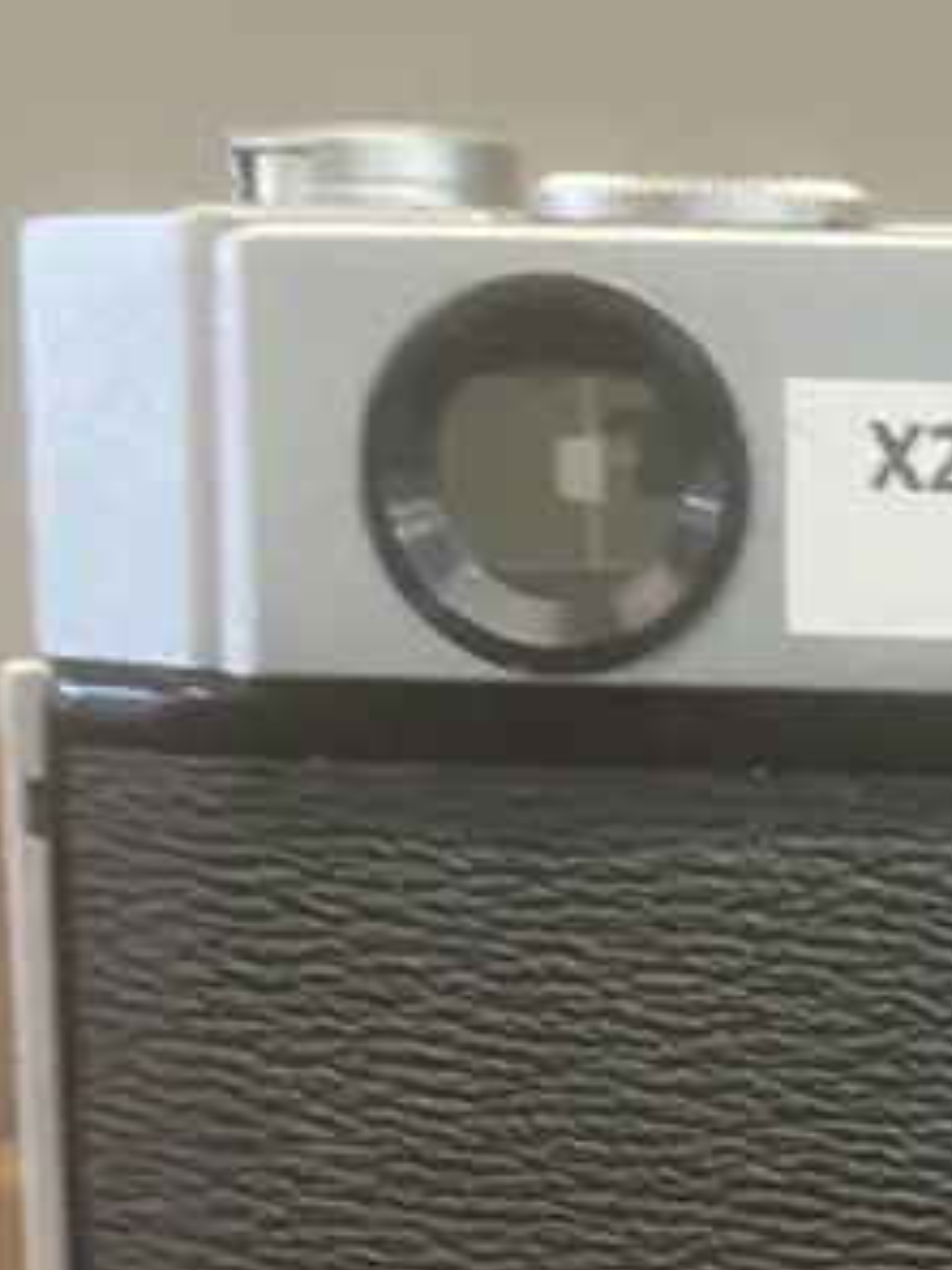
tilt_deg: -17.4
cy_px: 1133
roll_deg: +0.7
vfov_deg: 19.9
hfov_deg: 14.4
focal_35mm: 97
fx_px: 3557
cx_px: 1329
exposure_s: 1/33
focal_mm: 3.99
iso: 250
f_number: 1.8
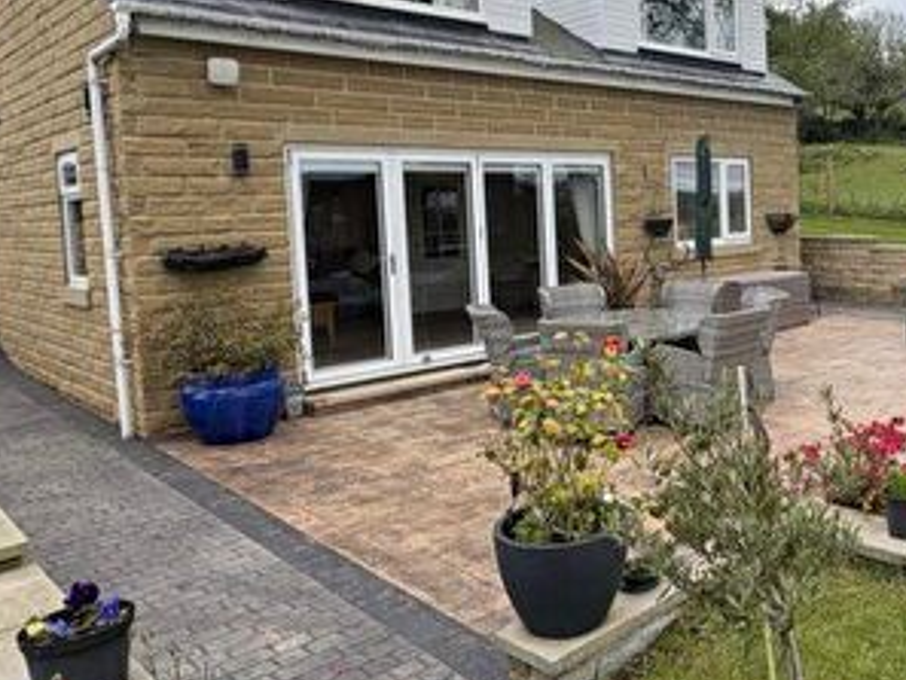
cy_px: 258
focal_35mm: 33
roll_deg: +2.3
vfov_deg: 42.7
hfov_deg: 51.3
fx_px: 864
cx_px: 747
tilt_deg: -3.3
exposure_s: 1/879
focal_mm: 2.22
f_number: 2.2
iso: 64
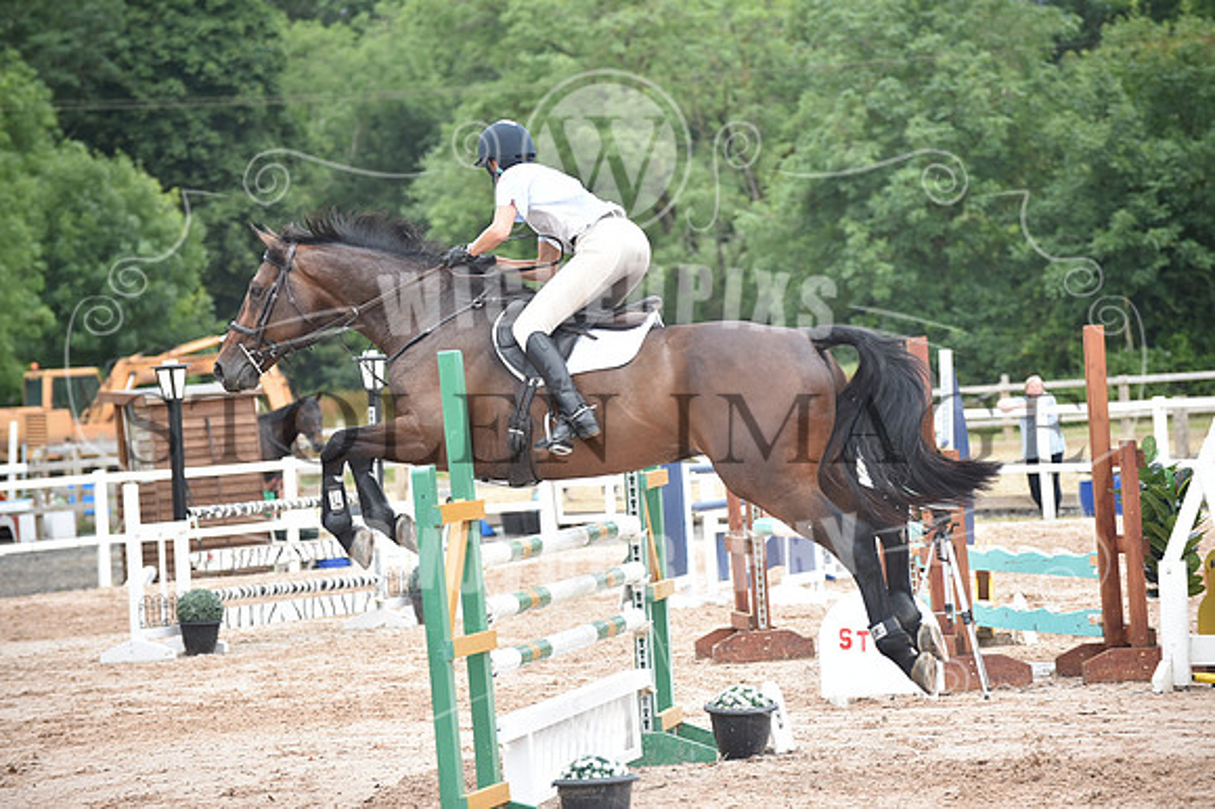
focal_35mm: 155
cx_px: 608
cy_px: 404
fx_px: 5228
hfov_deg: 13.3
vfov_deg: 8.8
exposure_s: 1/1000
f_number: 4.8
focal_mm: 155
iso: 1000
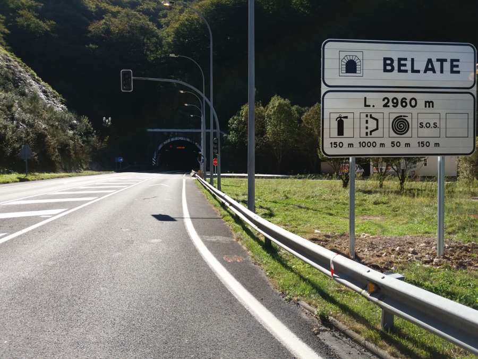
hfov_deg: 63.4
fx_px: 387
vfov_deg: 49.7
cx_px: 239
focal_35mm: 28
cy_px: 180
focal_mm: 3.7
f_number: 1.9
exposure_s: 1/1186
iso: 64
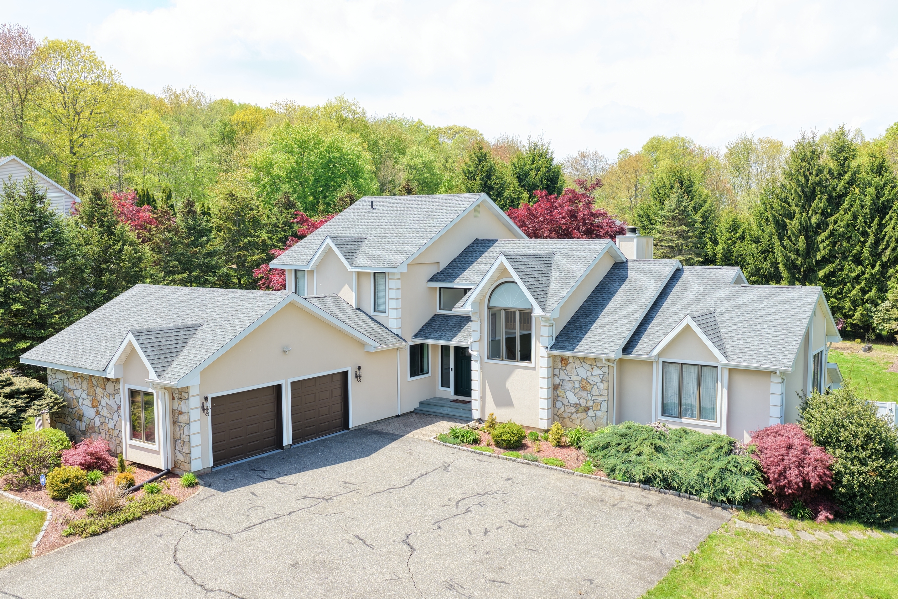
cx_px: 467
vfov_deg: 43.6
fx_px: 748
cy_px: 312
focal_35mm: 30
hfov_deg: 61.9
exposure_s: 1/400
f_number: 2.8
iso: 200
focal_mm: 14.45
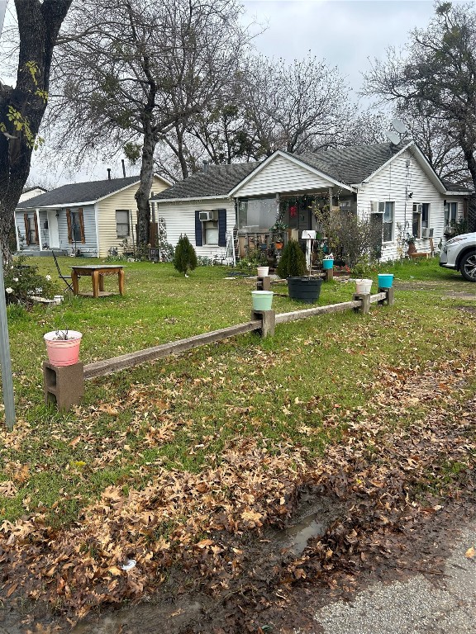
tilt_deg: -12.2
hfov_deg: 53.1
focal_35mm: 26
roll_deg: -0.4
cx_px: 238
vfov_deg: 67.3
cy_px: 317
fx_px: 477
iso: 50
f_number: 1.5
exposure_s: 1/1468
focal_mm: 5.7
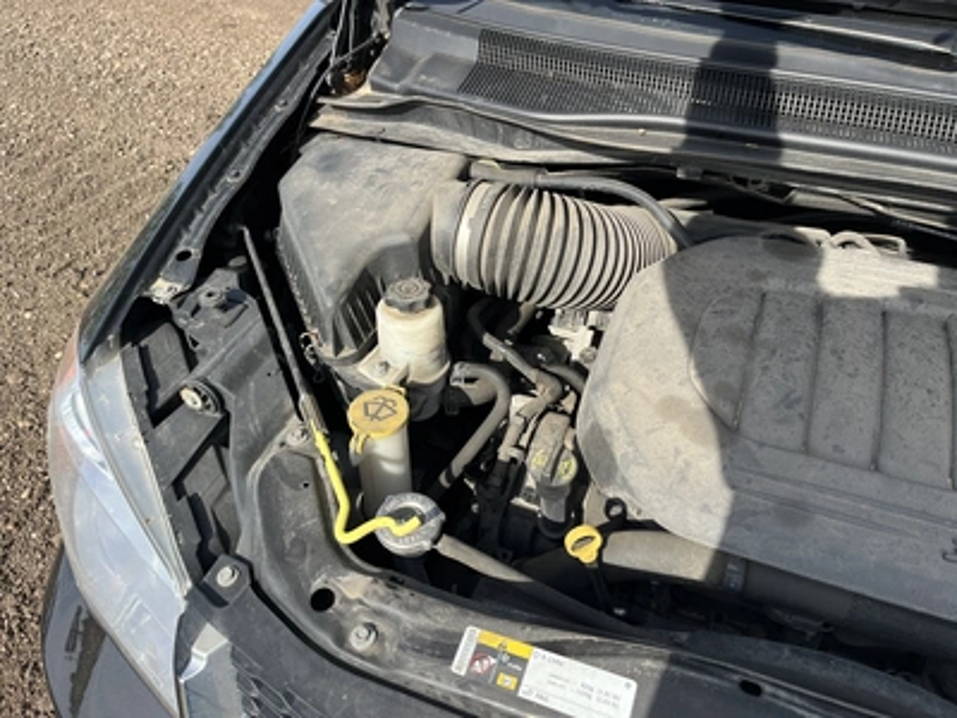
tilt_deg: -42.7
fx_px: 719
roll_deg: +2.1
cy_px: 359
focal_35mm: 26
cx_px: 478
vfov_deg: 53.1
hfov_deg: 67.3
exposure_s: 1/1238
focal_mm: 5.1
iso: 50
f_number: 1.6
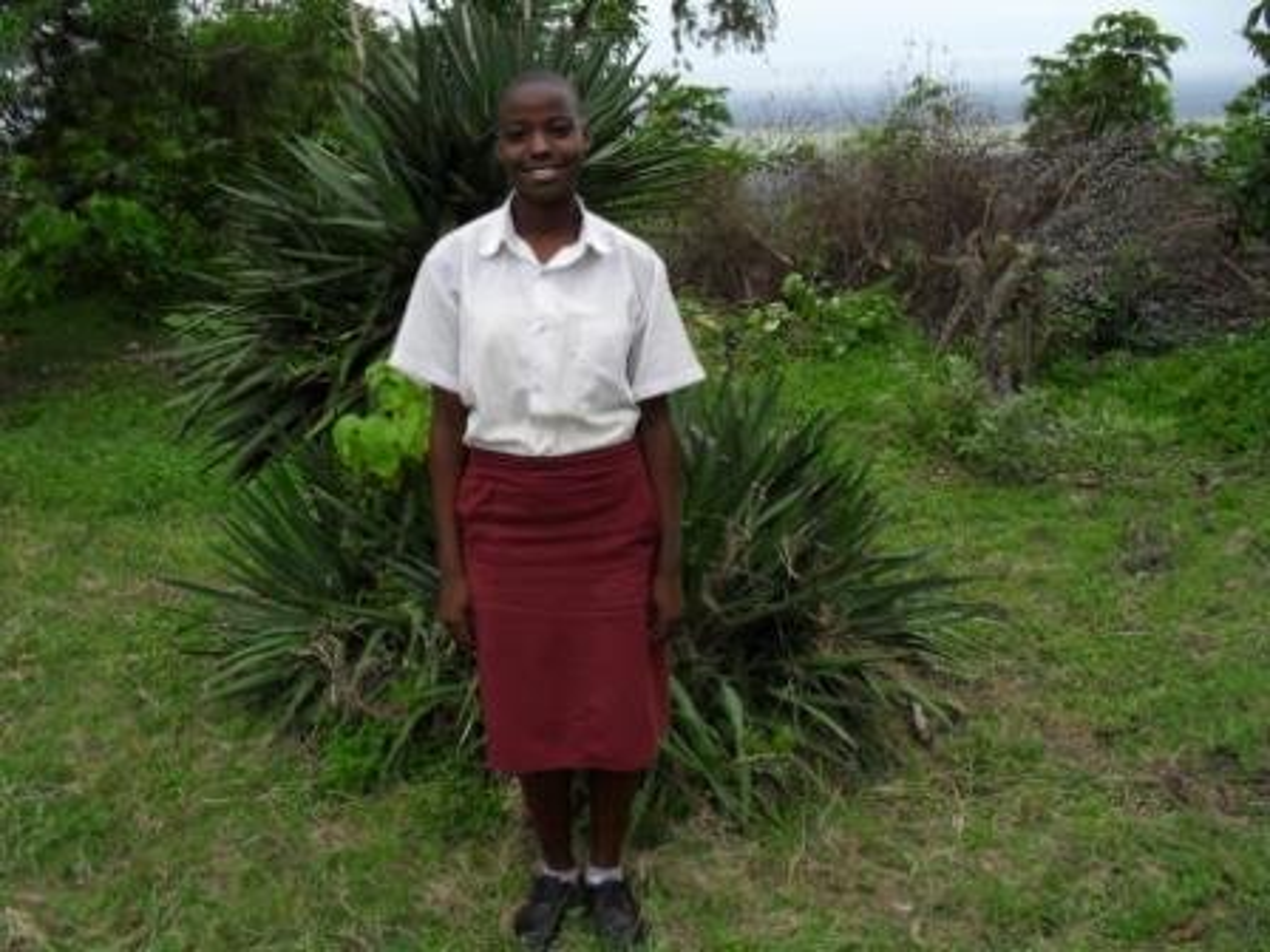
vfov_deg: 40.7
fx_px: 1284
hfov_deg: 52.6
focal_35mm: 35
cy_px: 476
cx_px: 635
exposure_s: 1/45
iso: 100
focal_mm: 6.3
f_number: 3.2
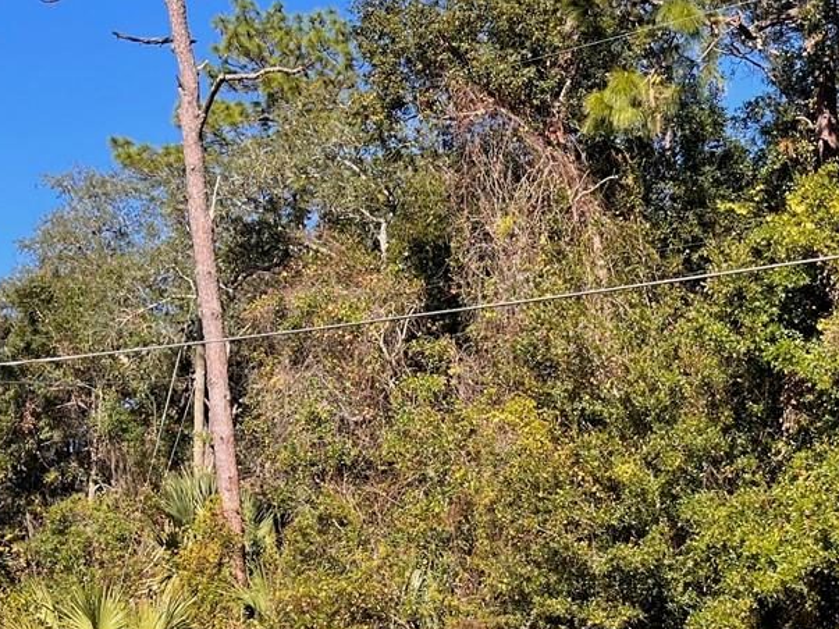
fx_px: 1672
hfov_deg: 28.1
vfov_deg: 20.9
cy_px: 544
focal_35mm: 69
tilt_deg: +8.1
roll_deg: +0.3
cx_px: 495
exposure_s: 1/1517
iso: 50
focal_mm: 5.1
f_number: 1.6
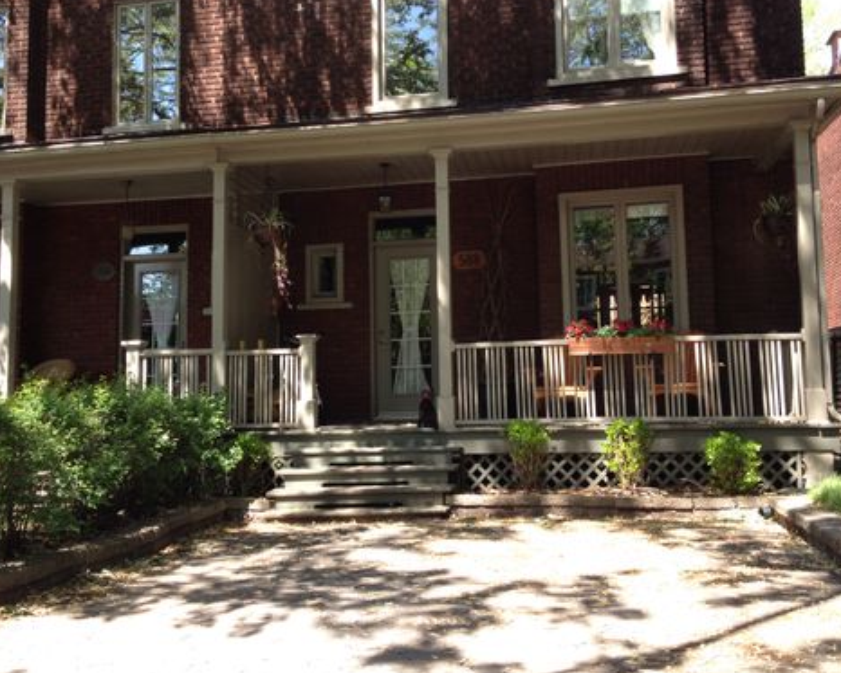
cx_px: 381
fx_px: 1095
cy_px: 300
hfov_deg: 42.0
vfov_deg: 34.1
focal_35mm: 44
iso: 50
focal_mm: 4.28
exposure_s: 1/223
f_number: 2.4
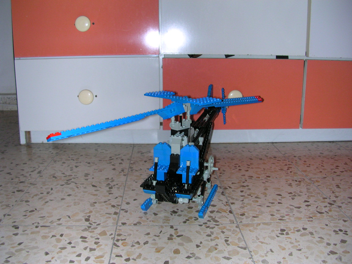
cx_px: 176
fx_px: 376
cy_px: 132
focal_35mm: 37
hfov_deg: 50.1
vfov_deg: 38.7
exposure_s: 1/60
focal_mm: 5.6
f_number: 2.7
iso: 100
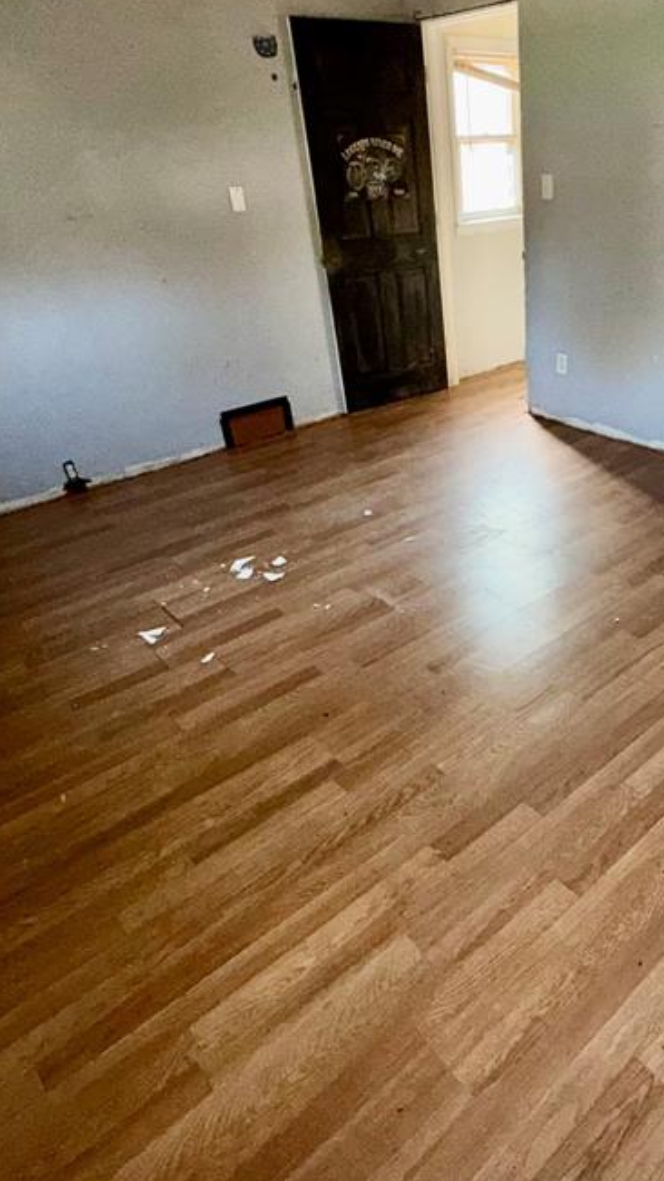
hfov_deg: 45.6
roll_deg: +2.0
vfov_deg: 76.3
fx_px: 752
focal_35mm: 24
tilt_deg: -28.0
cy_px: 559
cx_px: 517
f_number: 2.2
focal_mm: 2.22
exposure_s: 1/60
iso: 160
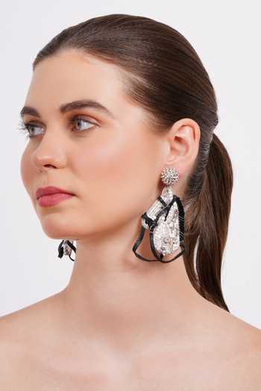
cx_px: 130
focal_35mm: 200
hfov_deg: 6.9
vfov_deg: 10.3
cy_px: 196
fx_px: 2175
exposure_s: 1/125
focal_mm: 200
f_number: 18
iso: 500
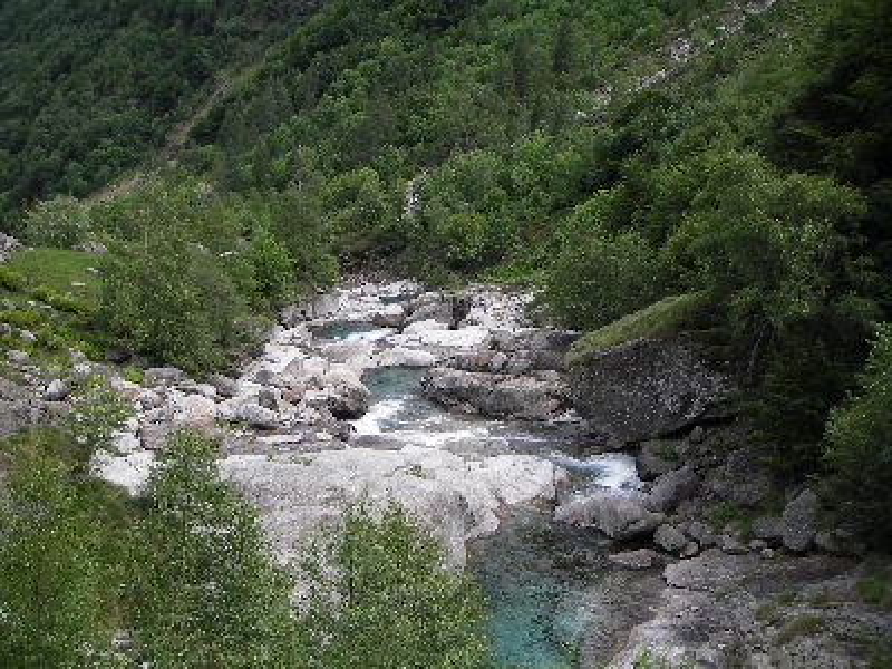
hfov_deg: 49.0
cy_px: 334
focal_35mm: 38
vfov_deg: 37.7
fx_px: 979
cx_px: 446
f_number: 3.3
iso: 50
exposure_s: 1/250
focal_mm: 6.3
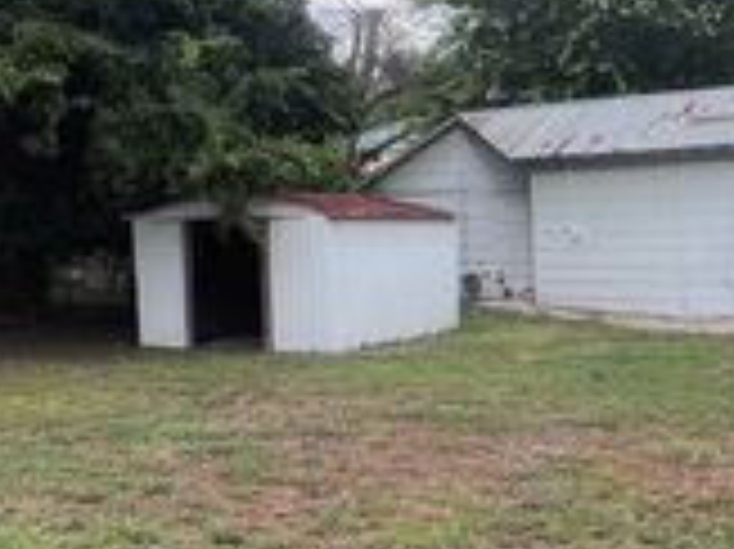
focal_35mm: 51
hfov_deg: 36.7
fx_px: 1081
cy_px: 364
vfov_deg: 28.3
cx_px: 540
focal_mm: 1.57
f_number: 1.8
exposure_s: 1/171
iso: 32
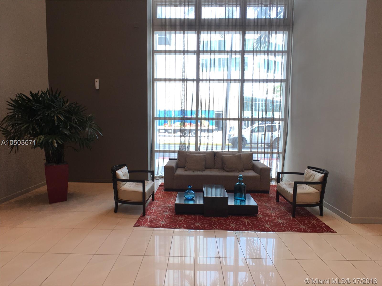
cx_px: 191
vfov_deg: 48.2
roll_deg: -0.8
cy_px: 143
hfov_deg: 61.7
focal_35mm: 29
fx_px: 320
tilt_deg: -4.6
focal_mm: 4.15
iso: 32
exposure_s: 1/60
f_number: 2.2
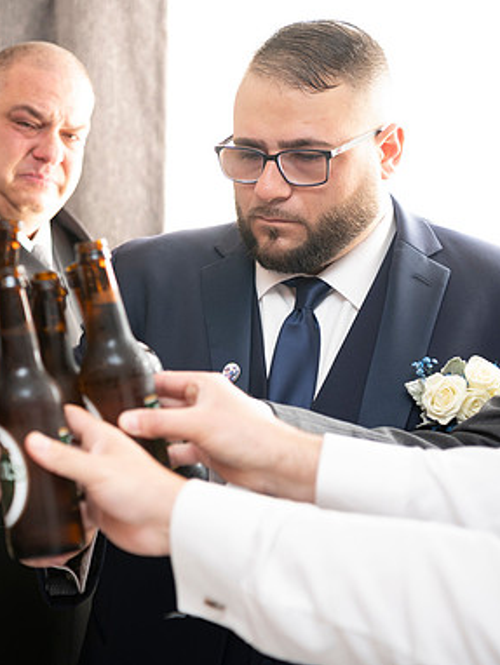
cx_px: 106
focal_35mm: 70
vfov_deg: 27.8
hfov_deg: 20.8
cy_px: 331
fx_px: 1347
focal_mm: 48
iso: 800
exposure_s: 1/100
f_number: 2.8
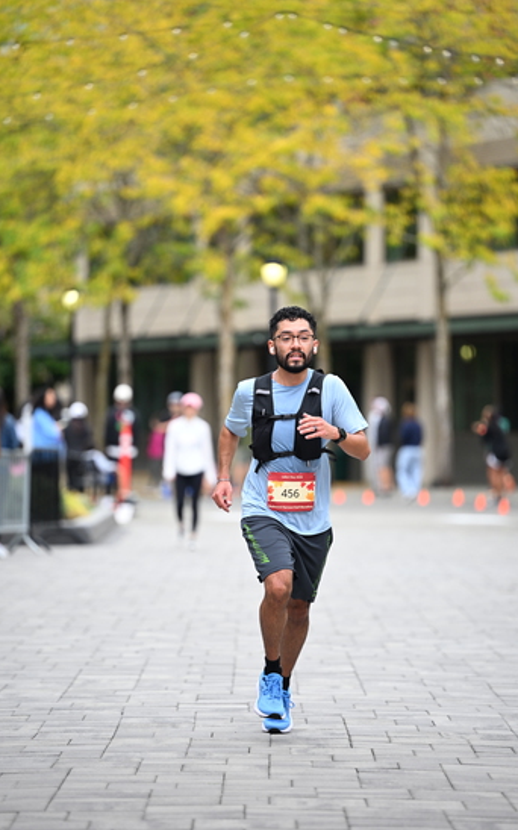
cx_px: 258
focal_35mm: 174
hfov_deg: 7.5
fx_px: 3934
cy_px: 415
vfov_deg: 12.0
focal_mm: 170
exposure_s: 1/1600
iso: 640
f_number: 2.8
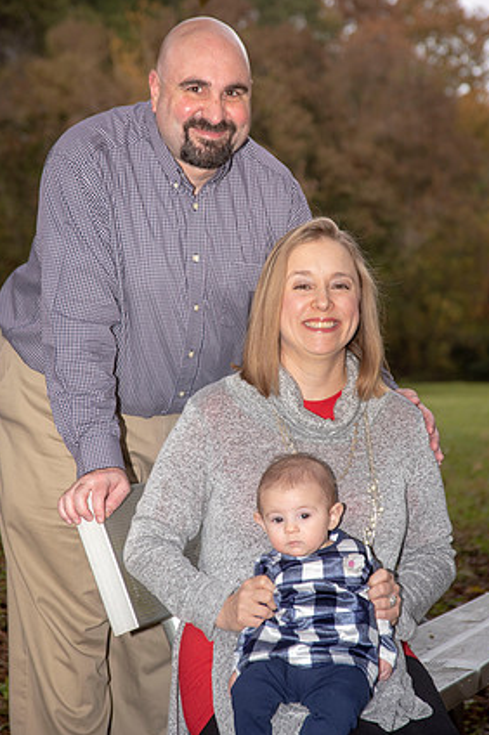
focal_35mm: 85
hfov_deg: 16.0
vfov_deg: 23.9
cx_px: 248
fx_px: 1735
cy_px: 355
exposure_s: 1/250
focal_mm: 80
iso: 160
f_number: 5.6
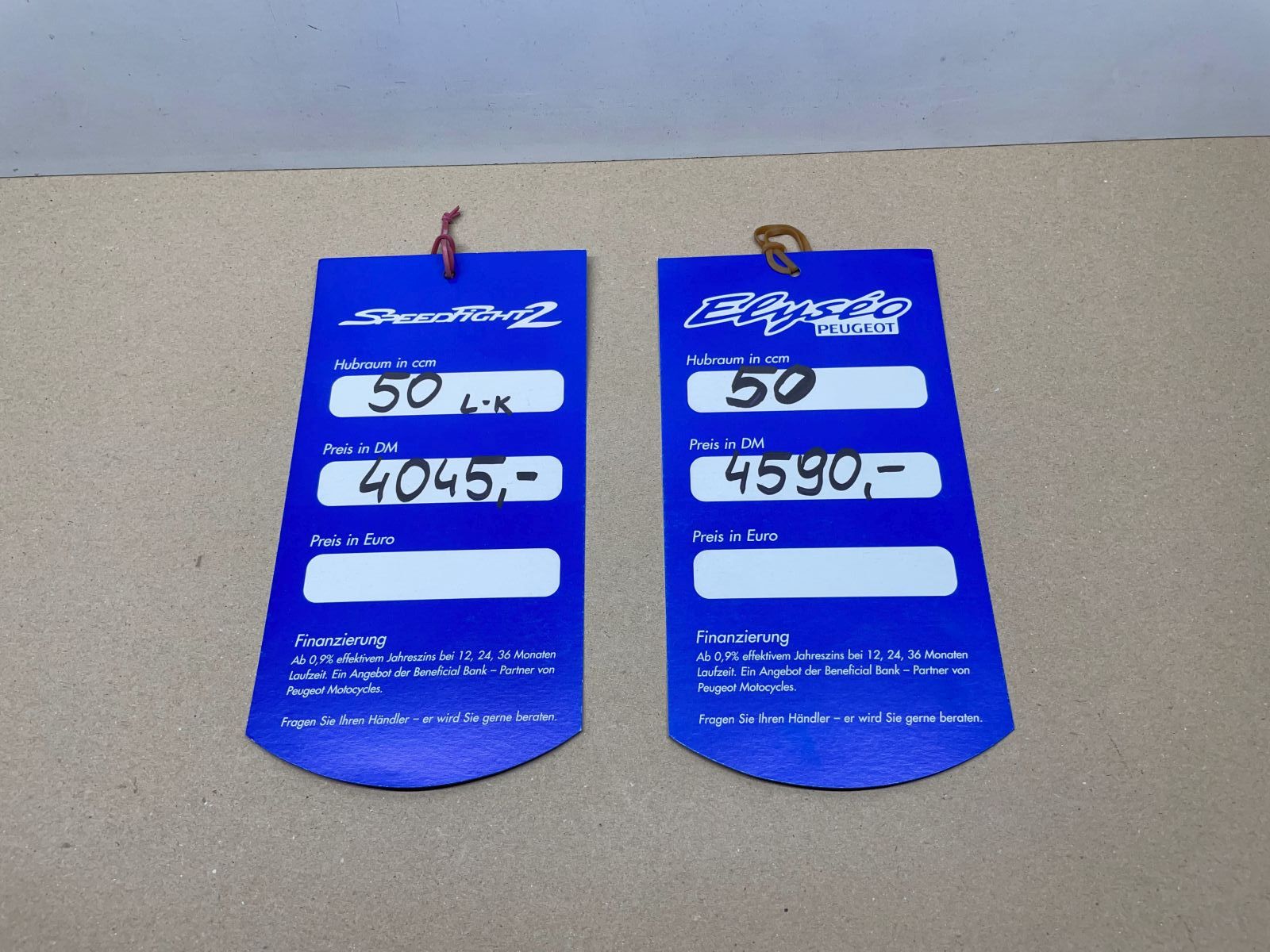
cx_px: 635
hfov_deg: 67.3
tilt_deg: -63.6
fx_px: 954
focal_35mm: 26
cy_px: 476
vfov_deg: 53.1
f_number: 1.6
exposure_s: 1/100
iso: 50
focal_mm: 4.2
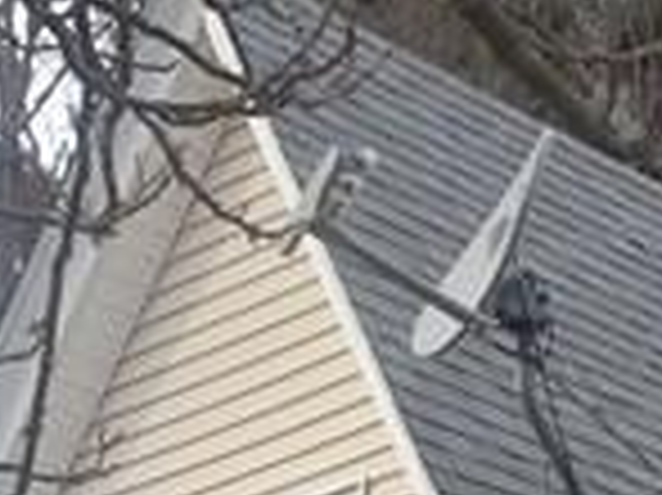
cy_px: 999
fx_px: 3191
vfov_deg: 8.4
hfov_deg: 11.2
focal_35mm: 167
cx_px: 1076
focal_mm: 4.12
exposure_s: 1/160
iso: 80
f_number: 3.5
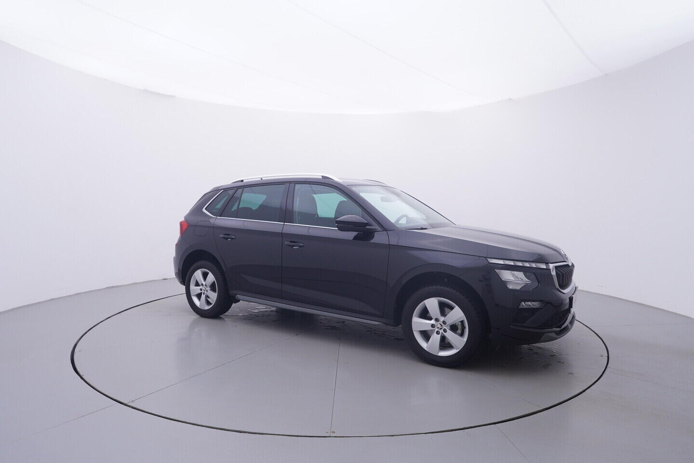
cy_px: 232
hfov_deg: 77.3
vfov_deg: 56.2
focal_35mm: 22
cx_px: 347
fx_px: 434
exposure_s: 1/80
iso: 200
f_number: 5
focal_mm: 15
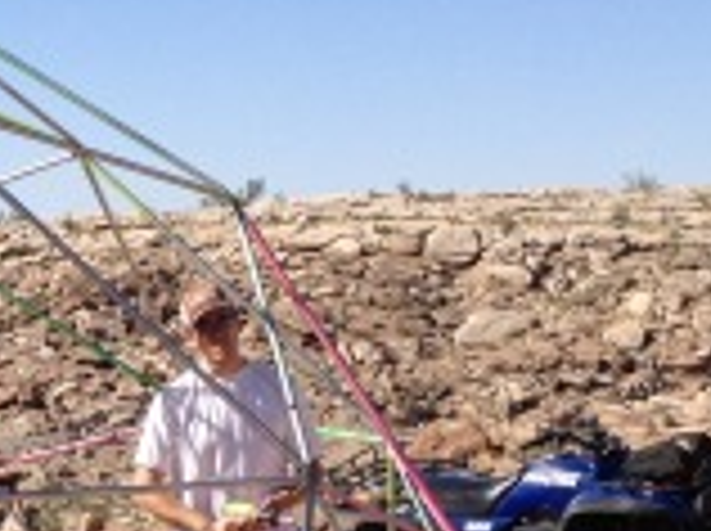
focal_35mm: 142
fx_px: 2912
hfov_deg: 13.5
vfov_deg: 10.4
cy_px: 400
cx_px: -194
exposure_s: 1/2045
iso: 50
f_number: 2.4
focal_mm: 4.28
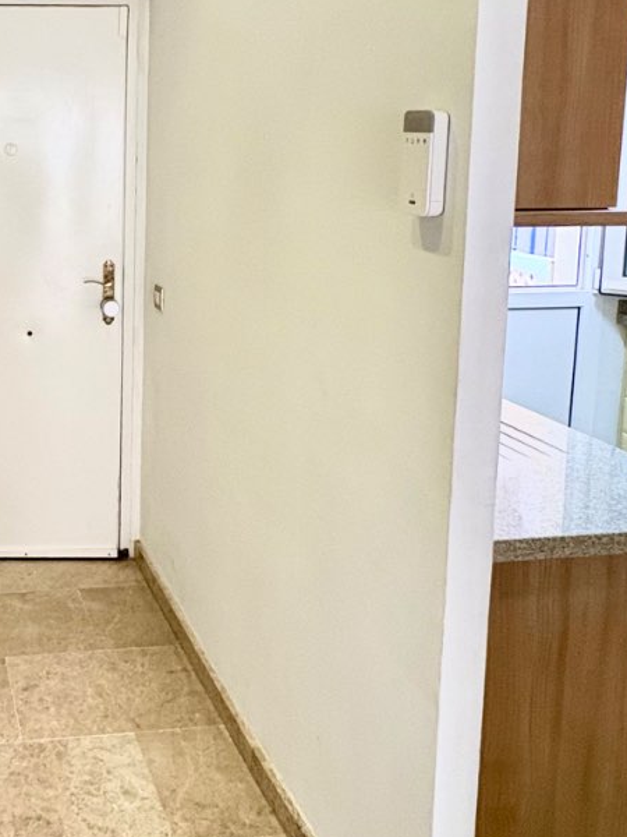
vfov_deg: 51.2
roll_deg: -2.3
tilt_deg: -6.2
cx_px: 22
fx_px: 845
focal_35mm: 35
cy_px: 251
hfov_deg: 37.1
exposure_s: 1/50
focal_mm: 2.22
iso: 250
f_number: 2.2
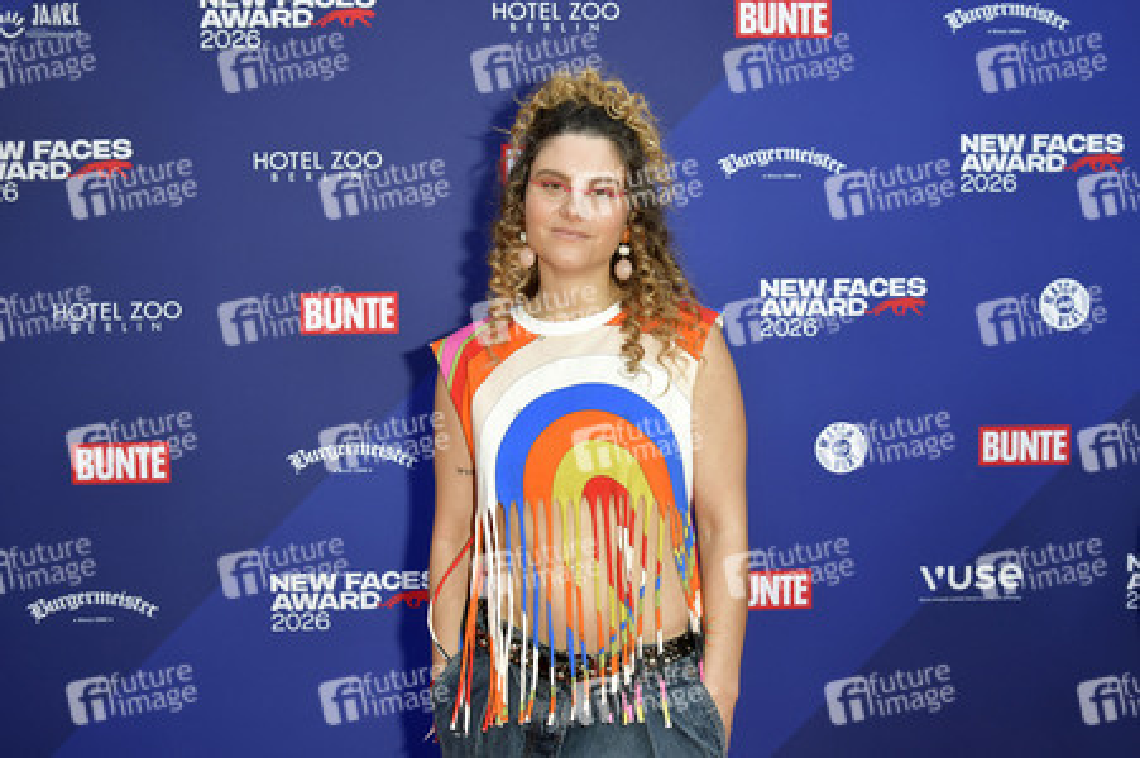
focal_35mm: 46
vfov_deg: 29.2
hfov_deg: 42.8
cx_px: 570
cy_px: 379
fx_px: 1456
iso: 640
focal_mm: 46
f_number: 6.3
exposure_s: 1/200
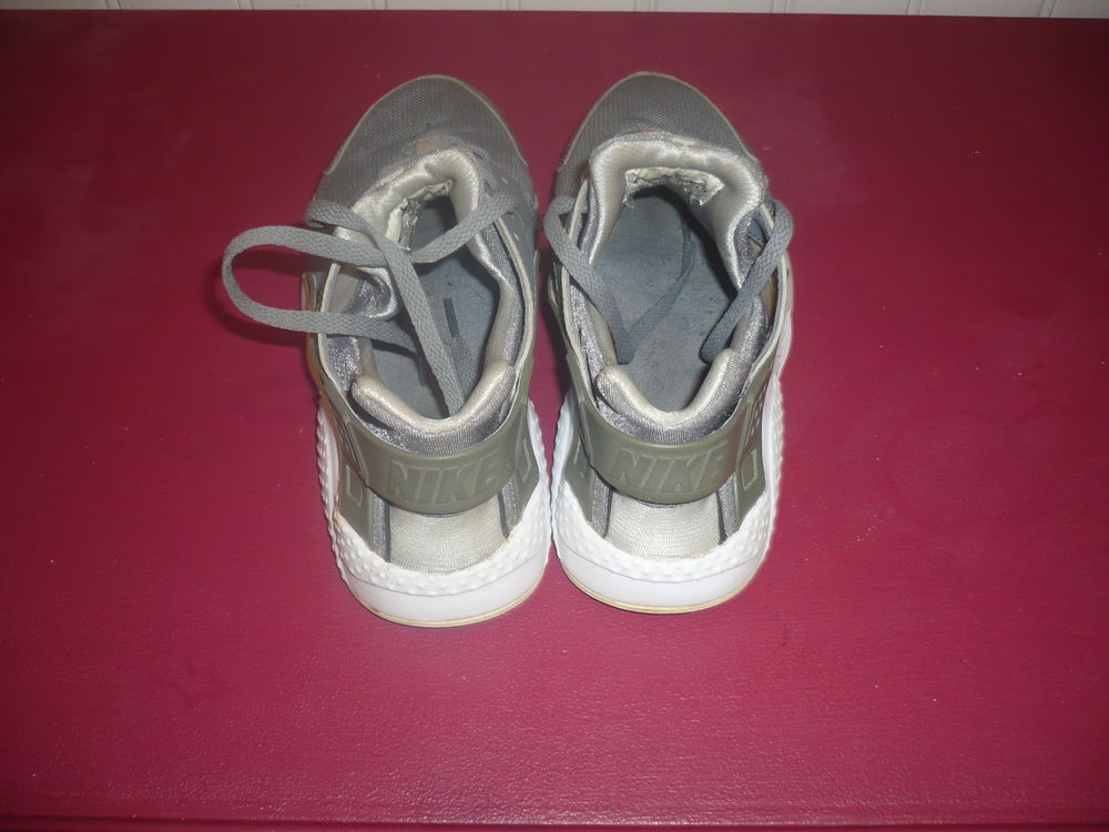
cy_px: 416
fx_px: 1121
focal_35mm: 35
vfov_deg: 40.7
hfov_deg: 52.6
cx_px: 554
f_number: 2.8
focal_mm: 5.8
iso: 100
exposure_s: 1/30
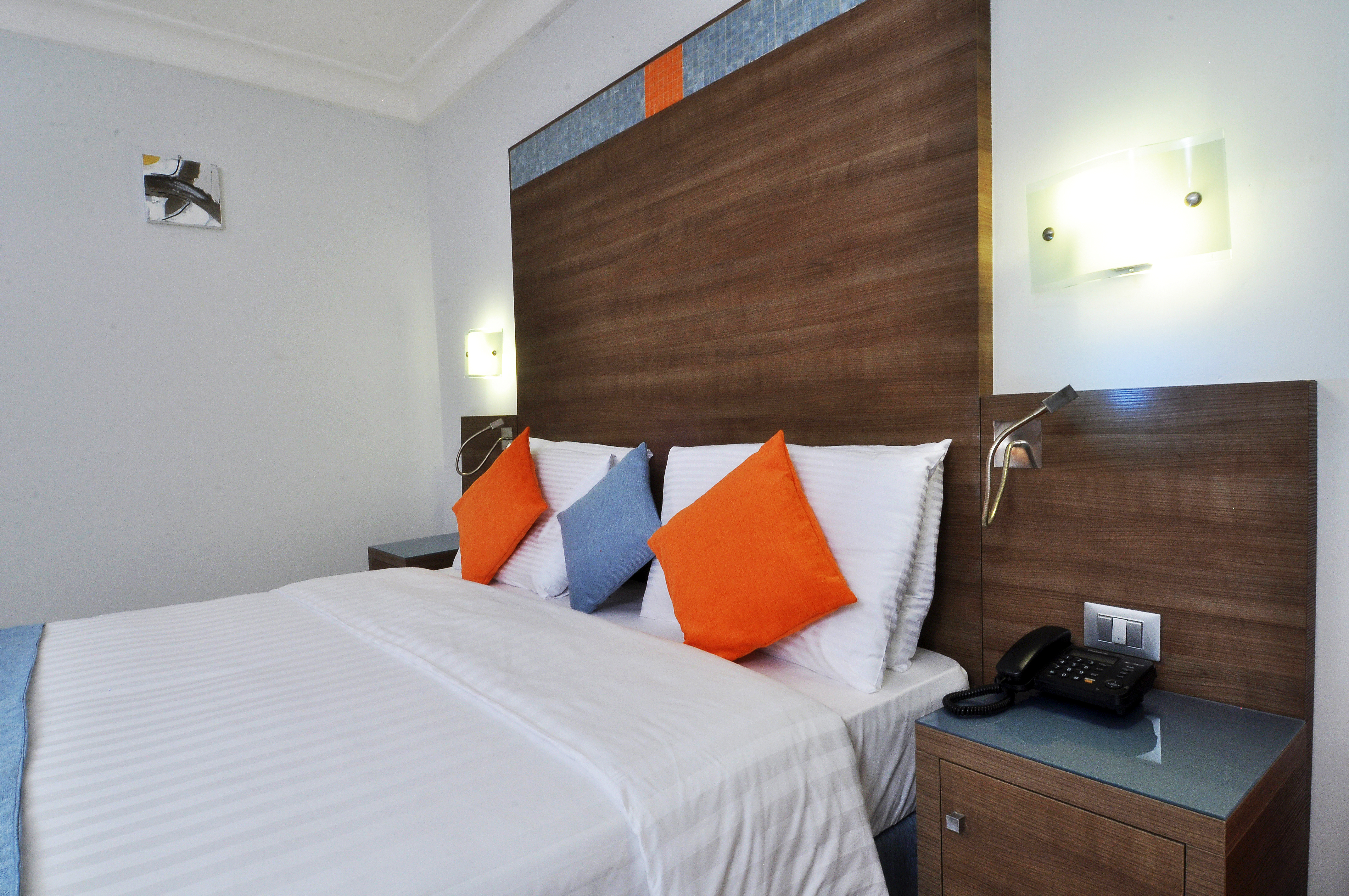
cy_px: 448
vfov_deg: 63.1
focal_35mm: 20
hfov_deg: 85.5
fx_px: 730
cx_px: 674
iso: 200
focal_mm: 13
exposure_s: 1/2.5
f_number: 22
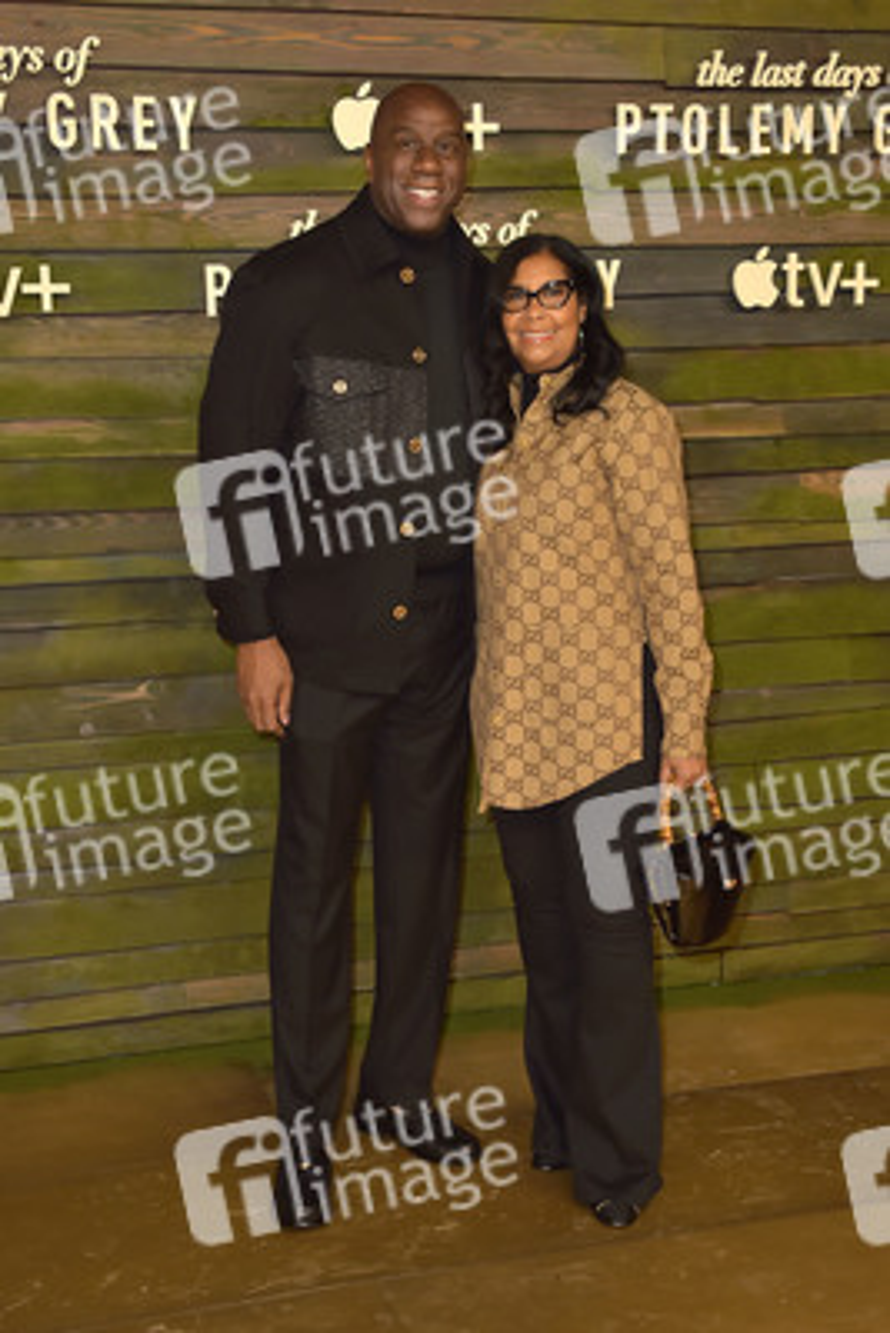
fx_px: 1556
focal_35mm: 42
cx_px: 445
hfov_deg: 31.9
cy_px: 666
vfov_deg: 46.4
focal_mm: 42
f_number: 7.1
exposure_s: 1/250
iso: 320
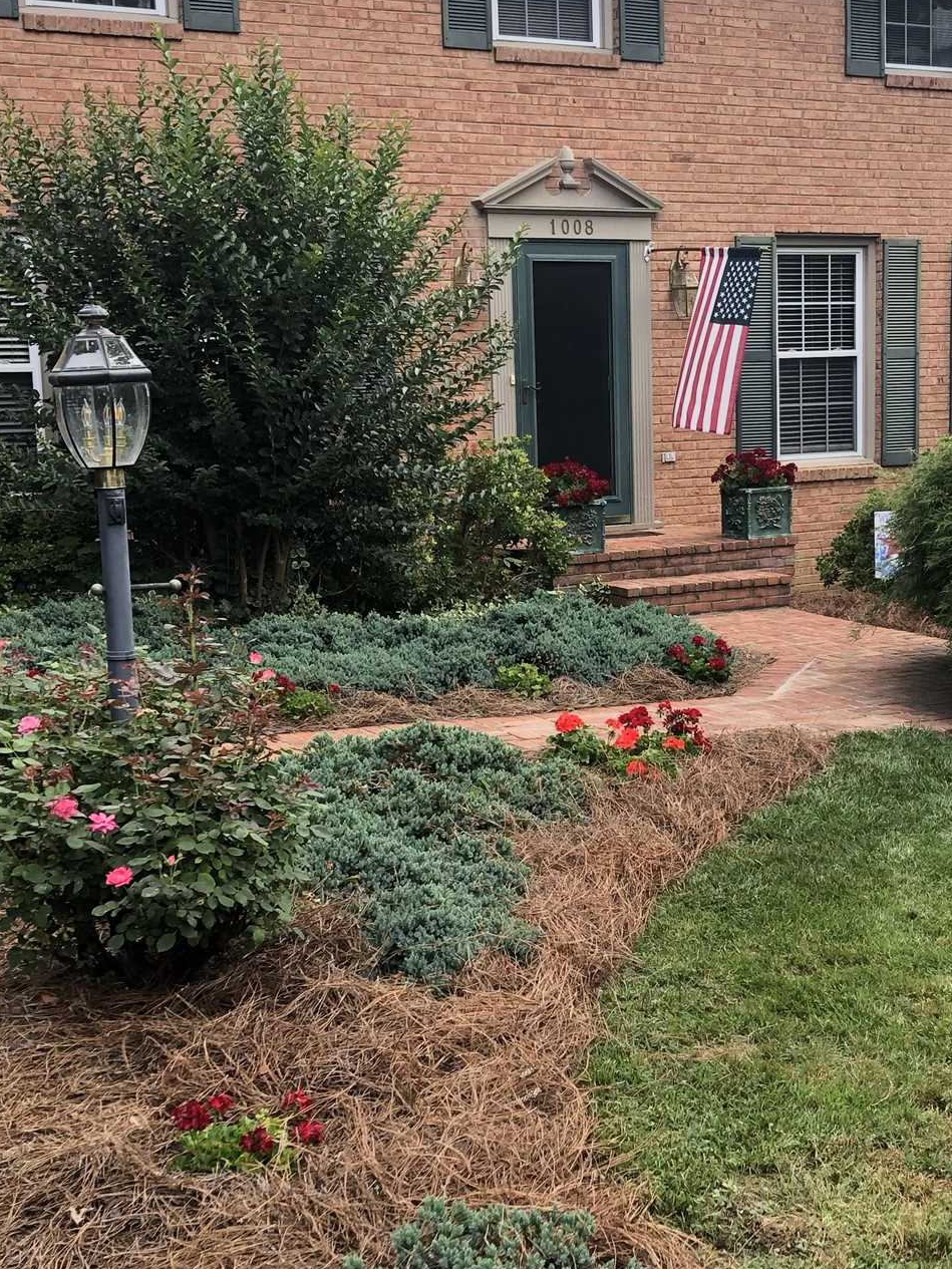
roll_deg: +1.3
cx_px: 632
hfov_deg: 28.4
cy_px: 695
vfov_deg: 37.5
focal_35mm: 51
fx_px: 1870
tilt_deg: -10.1
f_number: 1.8
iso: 20
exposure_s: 1/271
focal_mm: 3.99
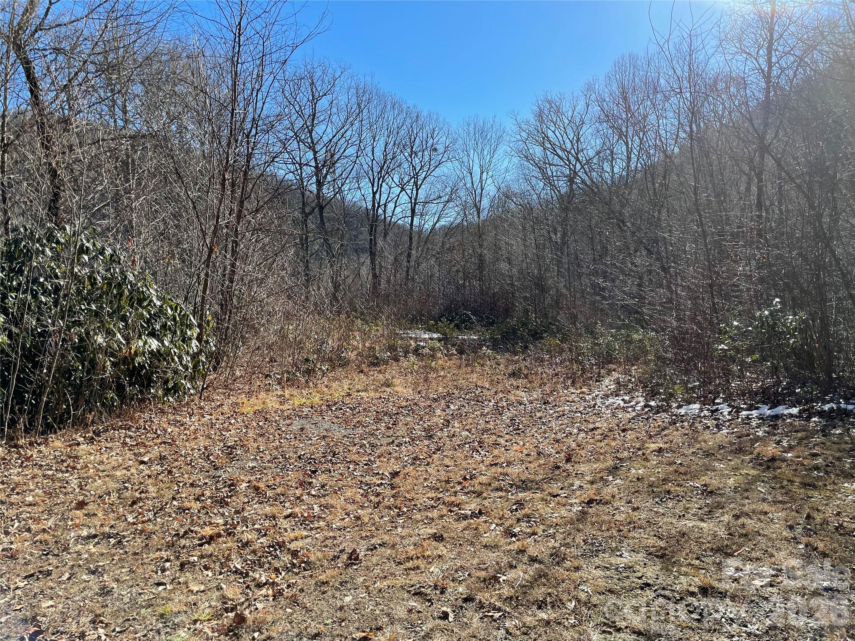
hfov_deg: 67.3
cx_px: 428
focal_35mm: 26
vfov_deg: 53.1
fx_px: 642
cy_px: 320
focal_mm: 4.2
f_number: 1.6
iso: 32
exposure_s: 1/4292
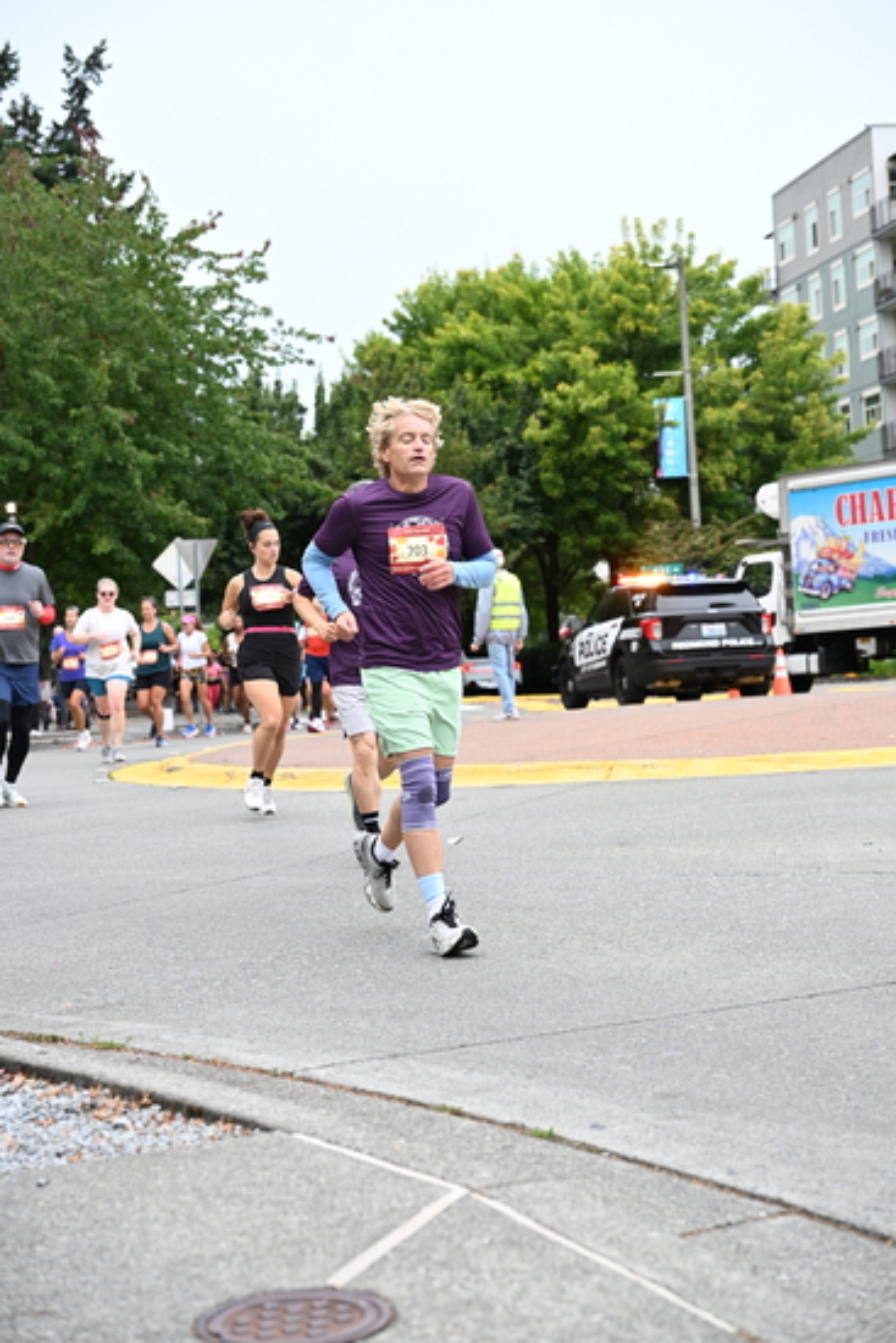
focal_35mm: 59
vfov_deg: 33.9
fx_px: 2201
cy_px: 672
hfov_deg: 23.0
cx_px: 448
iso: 1600
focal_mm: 59
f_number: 4
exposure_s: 1/800
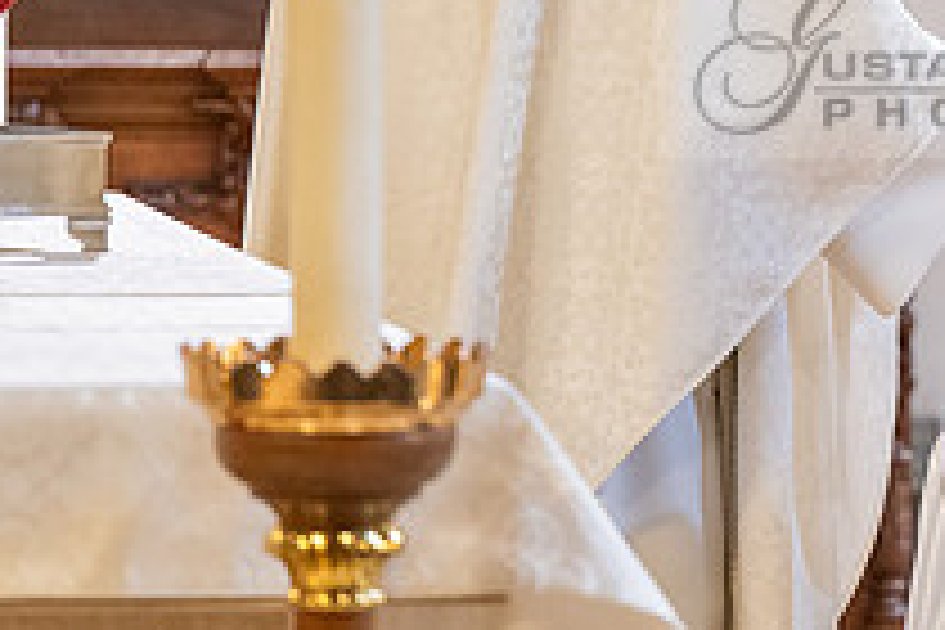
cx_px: 1048
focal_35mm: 285
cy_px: 52
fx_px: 7481
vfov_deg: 4.8
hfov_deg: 7.2
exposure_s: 1/100
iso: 2000
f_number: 2.8
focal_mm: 103
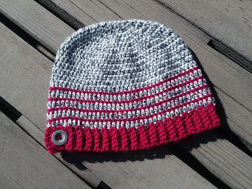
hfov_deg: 61.7
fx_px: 211
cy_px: 94
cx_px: 126
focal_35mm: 29
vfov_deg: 48.2
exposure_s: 1/1884
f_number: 1.9
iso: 40
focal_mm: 2.47
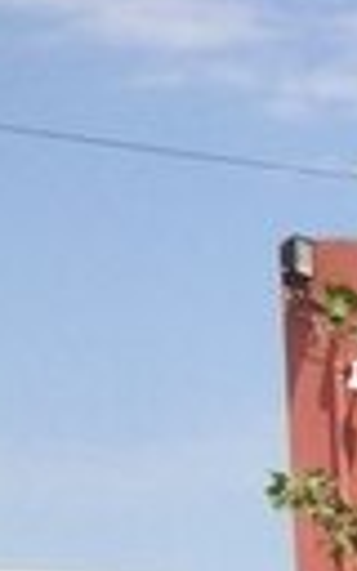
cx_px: 1450
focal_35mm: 158
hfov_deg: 6.6
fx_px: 2460
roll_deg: -1.0
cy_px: 1037
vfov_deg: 12.1
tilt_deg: -9.0
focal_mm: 4.15
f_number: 2.2
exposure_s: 1/1786
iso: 32
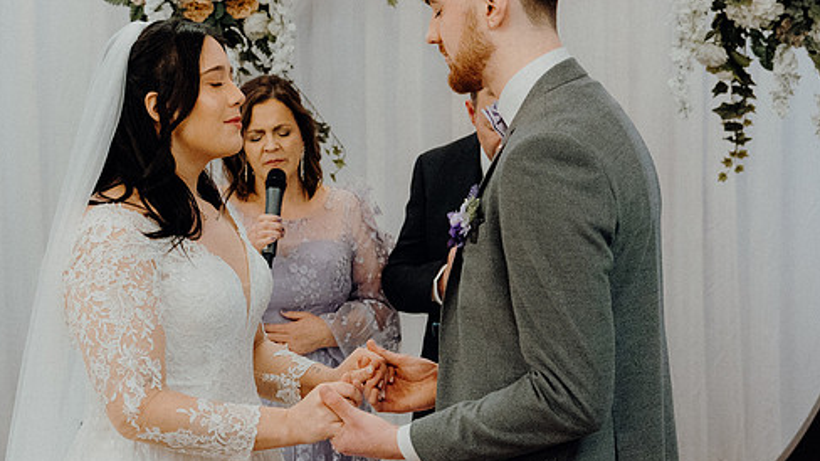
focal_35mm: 76
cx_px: 368
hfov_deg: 27.9
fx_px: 1652
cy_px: 218
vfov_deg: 15.9
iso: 5000
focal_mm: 41
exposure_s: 1/200
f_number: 3.5
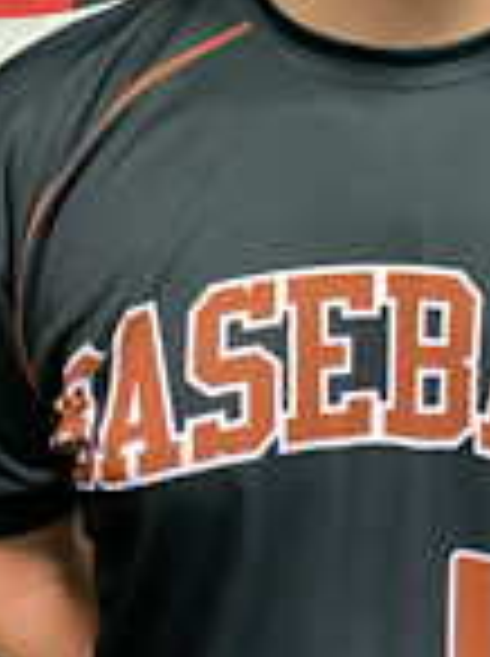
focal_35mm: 85
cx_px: 414
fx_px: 1609
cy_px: 58
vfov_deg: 22.5
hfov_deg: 17.1
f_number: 2.4
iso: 320
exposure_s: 1/40
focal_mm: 3.3
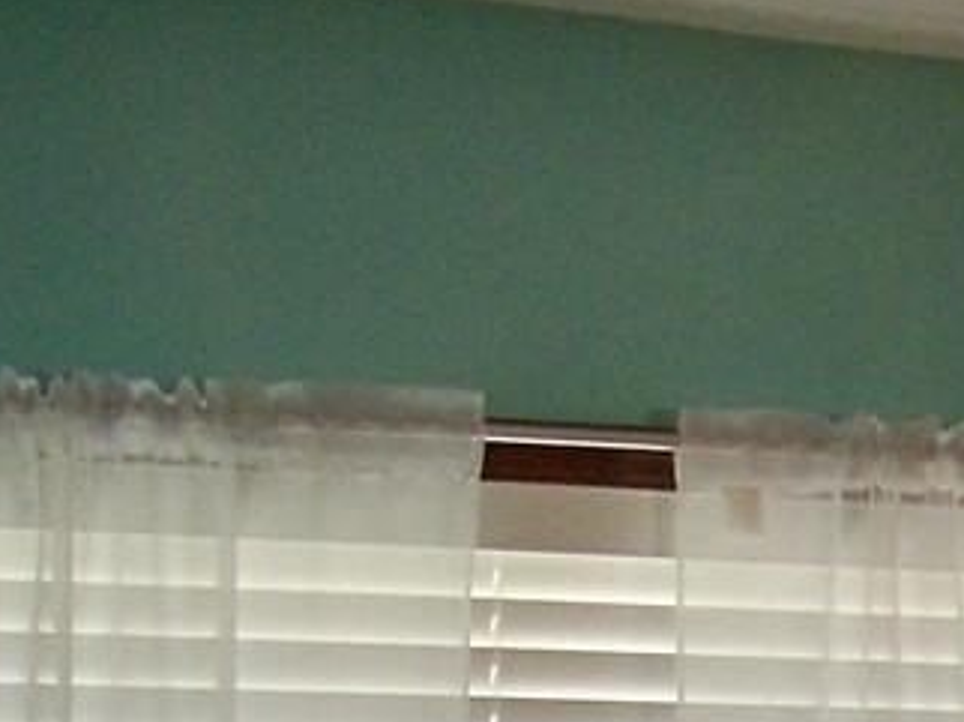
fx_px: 4564
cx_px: 1332
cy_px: 1300
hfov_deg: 11.7
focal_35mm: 164
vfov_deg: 8.7
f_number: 2.8
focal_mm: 5.85
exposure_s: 1/30
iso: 160
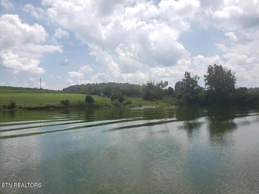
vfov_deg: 53.1
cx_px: 130
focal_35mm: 26
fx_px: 195
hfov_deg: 67.3
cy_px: 97
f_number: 2.4
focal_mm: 4.3
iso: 50
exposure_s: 1/1854
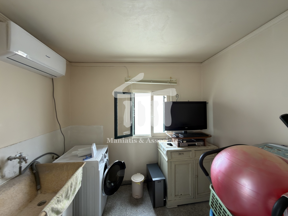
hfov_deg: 102.1
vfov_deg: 85.7
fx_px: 116
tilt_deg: -1.5
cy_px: 108
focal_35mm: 14
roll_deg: +0.2
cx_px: 144
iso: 100
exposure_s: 1/30
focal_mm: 2.22
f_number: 2.2
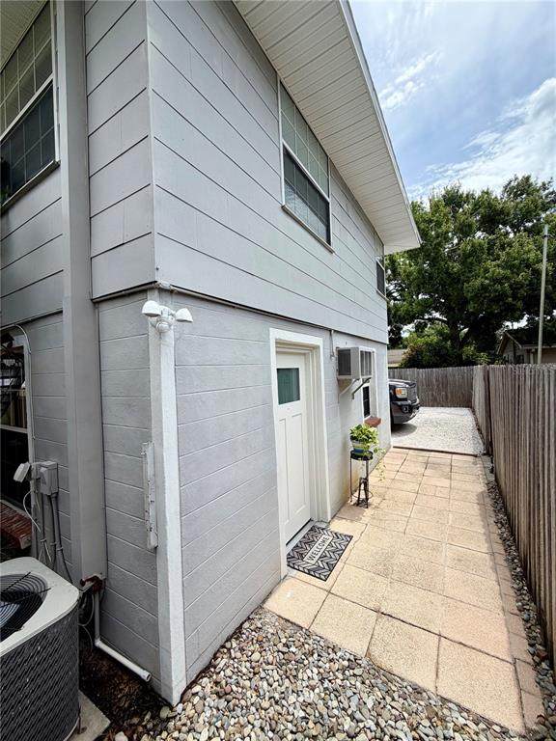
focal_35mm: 14
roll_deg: +2.3
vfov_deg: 102.1
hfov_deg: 85.7
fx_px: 300
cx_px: 278
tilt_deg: +0.6
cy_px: 370
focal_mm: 2.22
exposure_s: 1/779
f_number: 2.2
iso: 25
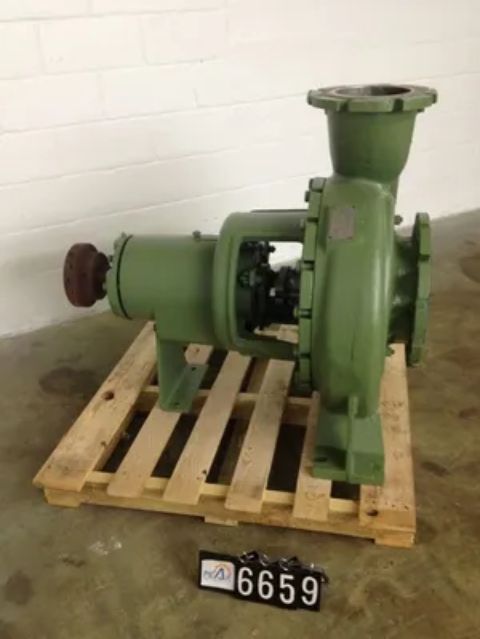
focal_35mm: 35
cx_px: 240
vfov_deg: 52.6
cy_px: 320
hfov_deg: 40.7
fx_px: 647
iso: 125
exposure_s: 1/20
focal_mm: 4.28
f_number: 2.4
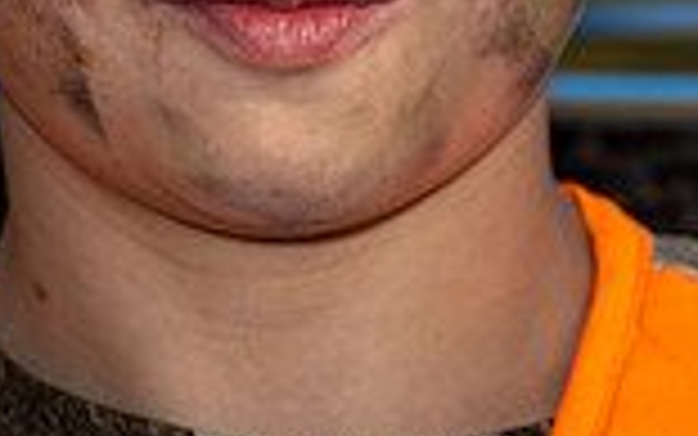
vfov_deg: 1.7
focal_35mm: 764
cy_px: -144
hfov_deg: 2.7
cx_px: 671
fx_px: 14539
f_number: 5.6
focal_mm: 200
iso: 100
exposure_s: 1/125
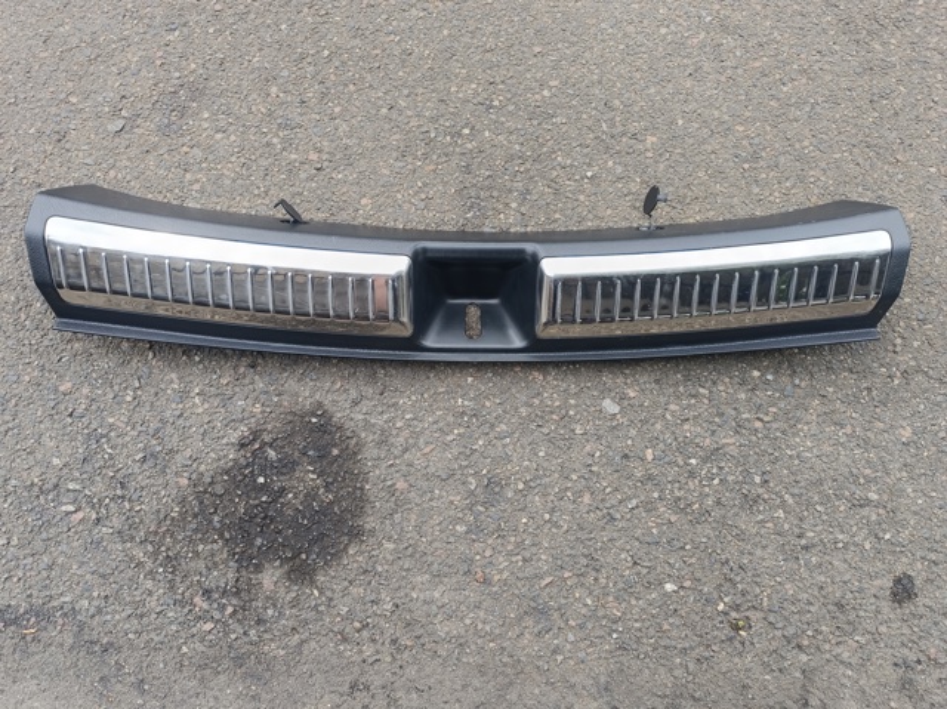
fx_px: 656
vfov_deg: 56.8
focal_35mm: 24
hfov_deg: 71.6
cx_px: 474
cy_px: 354
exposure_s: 1/100
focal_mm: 6.14
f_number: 1.65
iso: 78
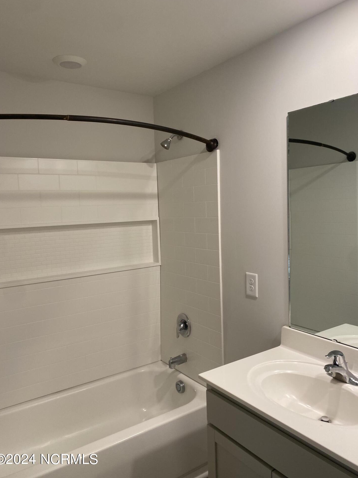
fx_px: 372
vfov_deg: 65.3
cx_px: 180
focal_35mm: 27
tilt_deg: -3.1
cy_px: 234
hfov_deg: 51.3
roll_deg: +0.9
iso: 64
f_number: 1.8
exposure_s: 1/60
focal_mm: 4.25
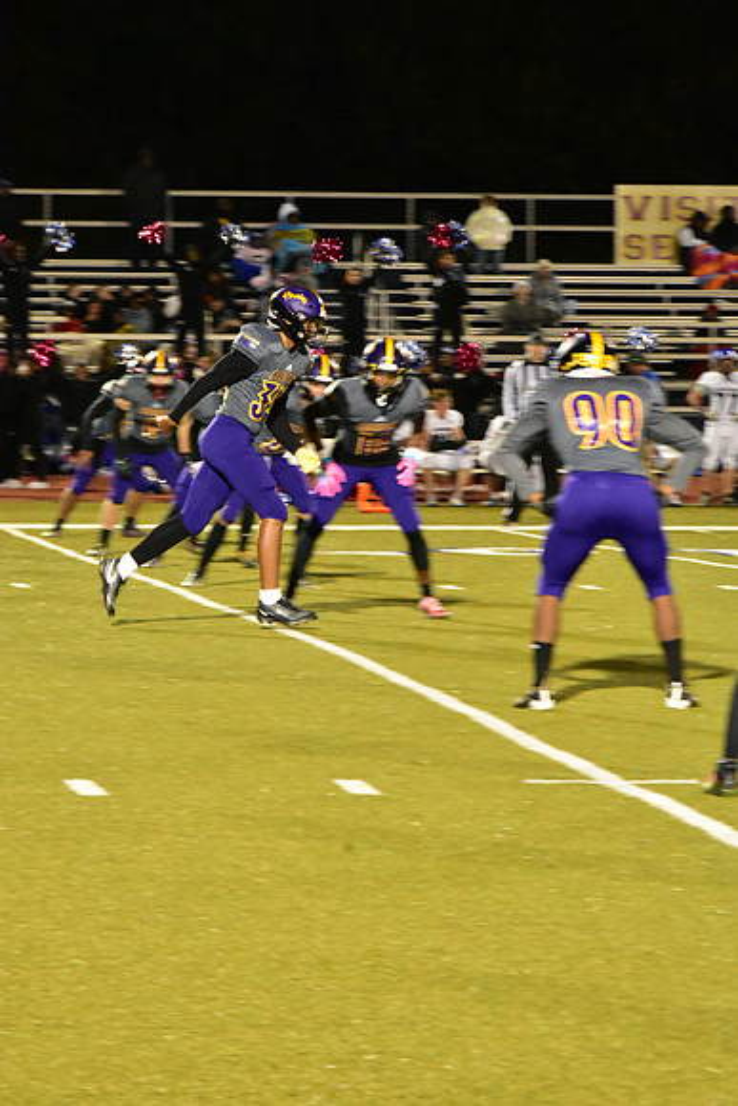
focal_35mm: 180
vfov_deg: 11.4
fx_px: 5531
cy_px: 553
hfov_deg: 7.6
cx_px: 369
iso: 10000
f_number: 11
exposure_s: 1/60
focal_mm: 120
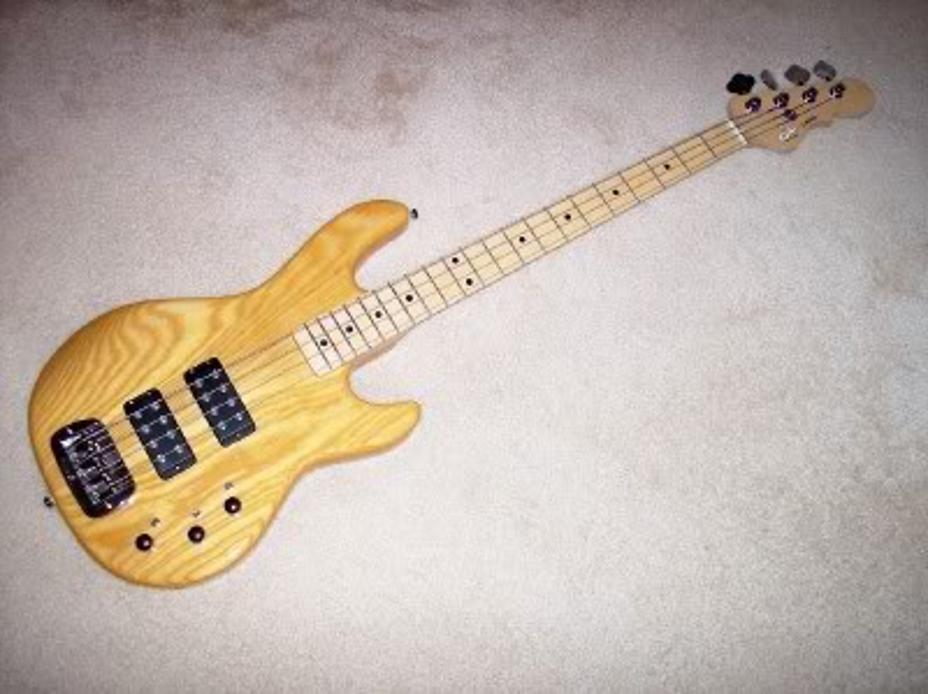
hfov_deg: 51.4
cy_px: 347
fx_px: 964
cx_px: 464
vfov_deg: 39.6
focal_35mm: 36
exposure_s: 1/64
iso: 80
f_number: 2.7
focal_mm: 6
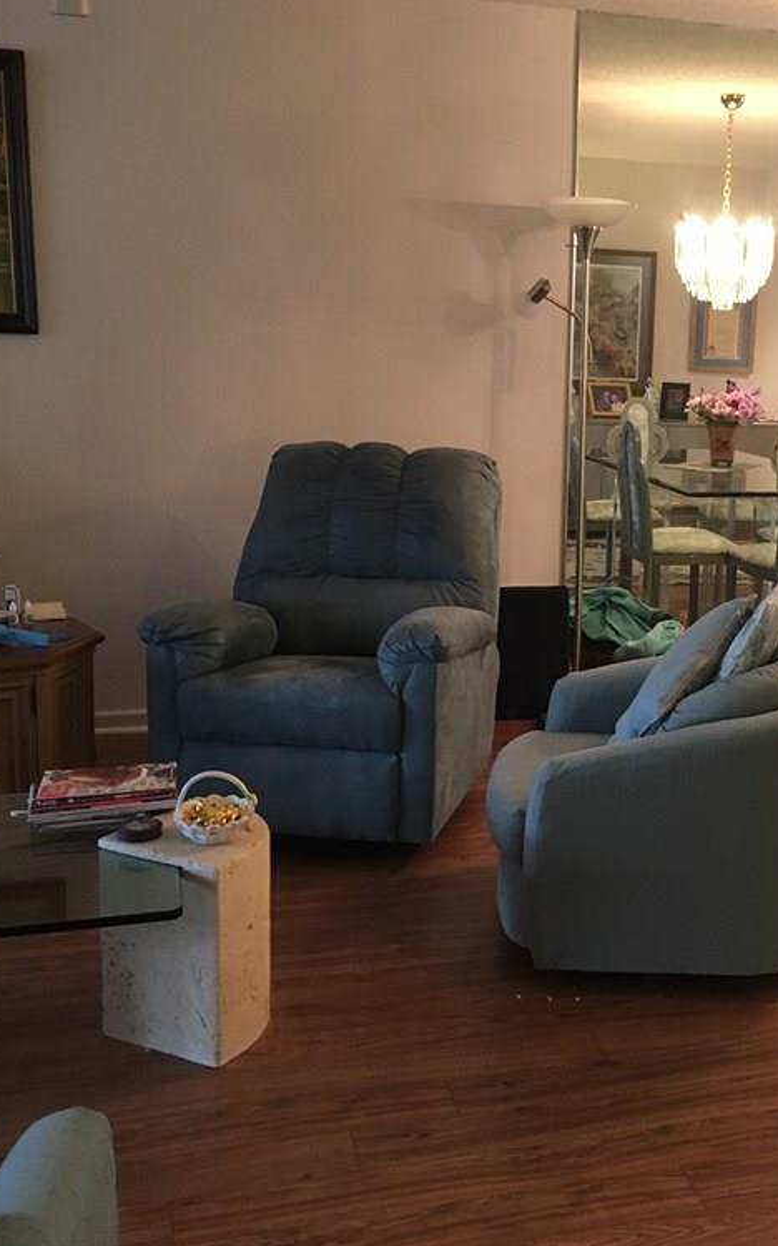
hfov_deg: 29.7
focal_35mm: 42
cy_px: 612
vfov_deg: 47.2
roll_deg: -3.3
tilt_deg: -11.3
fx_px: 1425
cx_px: 640
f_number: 2.2
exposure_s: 1/17
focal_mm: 4.15
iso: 200
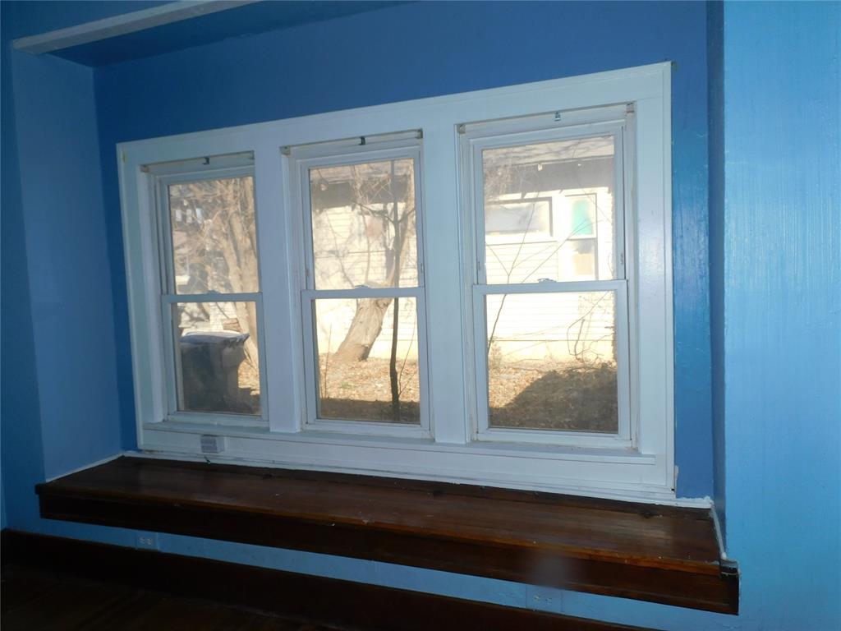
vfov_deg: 56.8
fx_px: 583
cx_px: 420
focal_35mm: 24
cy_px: 316
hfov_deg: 71.6
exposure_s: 1/320
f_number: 3.3
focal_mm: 4.3
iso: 125
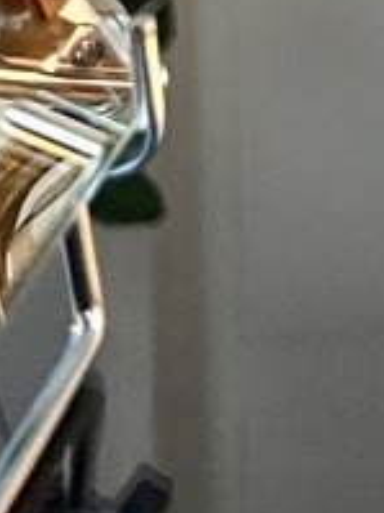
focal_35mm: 134
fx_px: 1984
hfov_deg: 10.1
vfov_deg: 11.8
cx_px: 817
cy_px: -737
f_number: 1.5
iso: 320
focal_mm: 5.7
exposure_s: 1/50
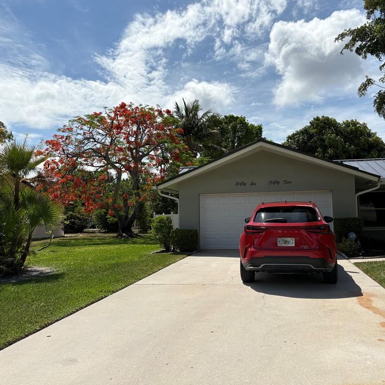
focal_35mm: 31
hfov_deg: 52.4
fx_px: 390
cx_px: 214
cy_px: 192
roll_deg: +1.8
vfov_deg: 52.5
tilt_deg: +4.1
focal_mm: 5.96
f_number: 1.6
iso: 50
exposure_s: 1/6993
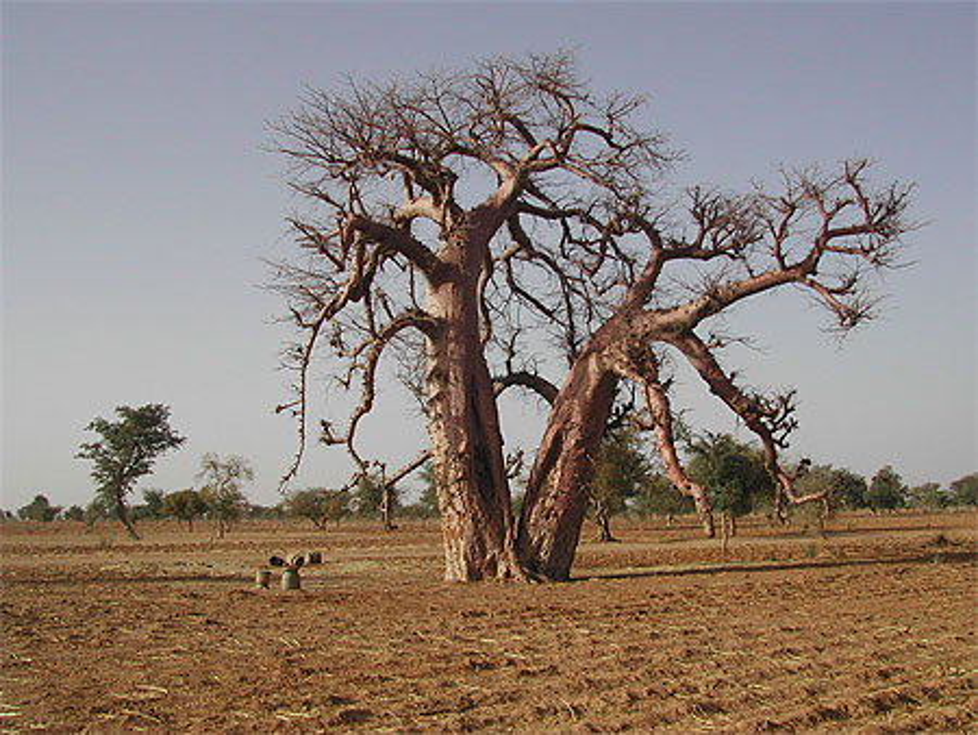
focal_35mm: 38
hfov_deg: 49.0
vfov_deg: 37.8
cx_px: 489
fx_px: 1074
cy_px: 368
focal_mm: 8
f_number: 7.6
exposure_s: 1/277
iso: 100
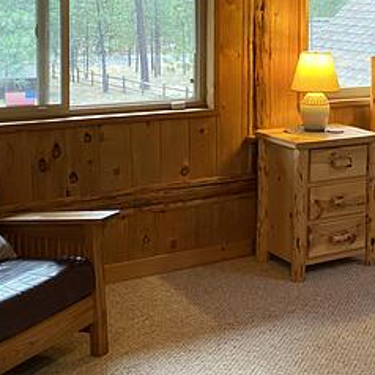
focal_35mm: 60
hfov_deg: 27.5
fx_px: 735
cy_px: 76
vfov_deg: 28.0
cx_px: 340
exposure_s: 1/60
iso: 400
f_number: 1.8
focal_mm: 4.25
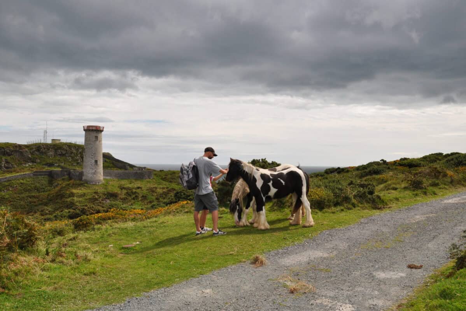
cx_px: 233
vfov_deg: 41.8
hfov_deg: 59.5
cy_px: 156
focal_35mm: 32
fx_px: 408
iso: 200
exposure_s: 1/400
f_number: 10
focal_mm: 21
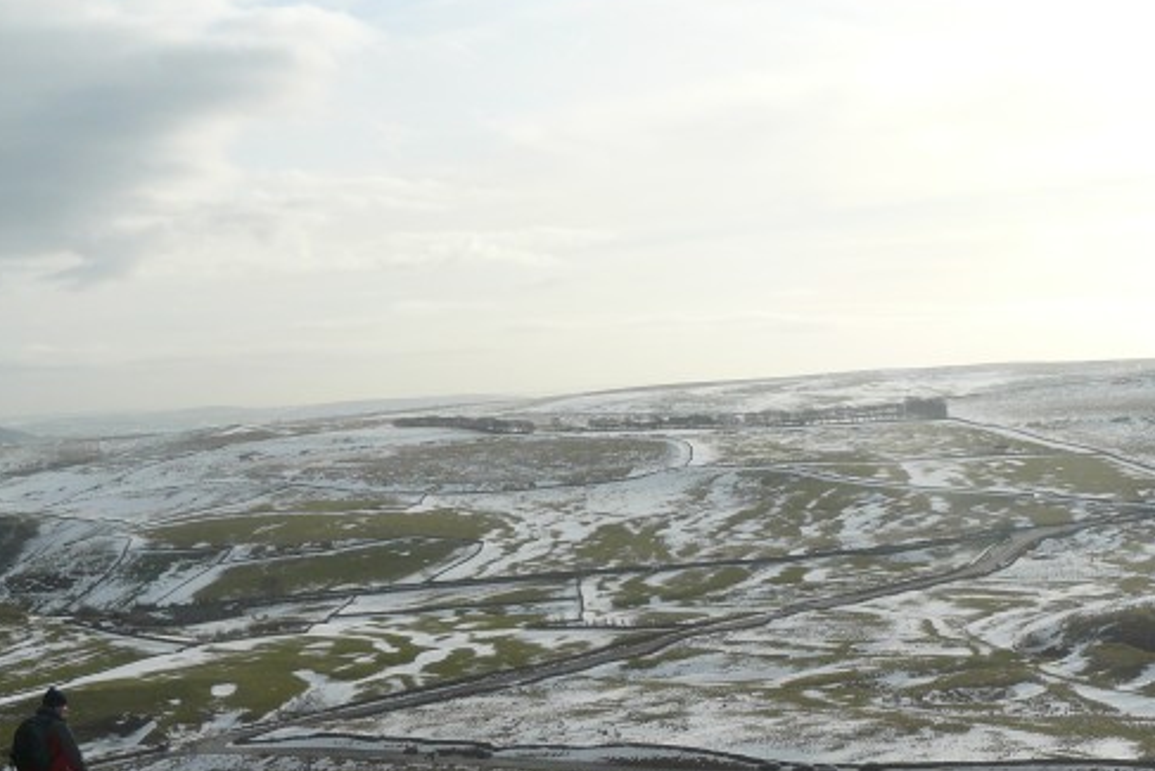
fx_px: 1893
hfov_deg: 33.9
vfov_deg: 22.7
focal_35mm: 59
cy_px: 614
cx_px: 515
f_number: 5.6
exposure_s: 1/400
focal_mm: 6
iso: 100
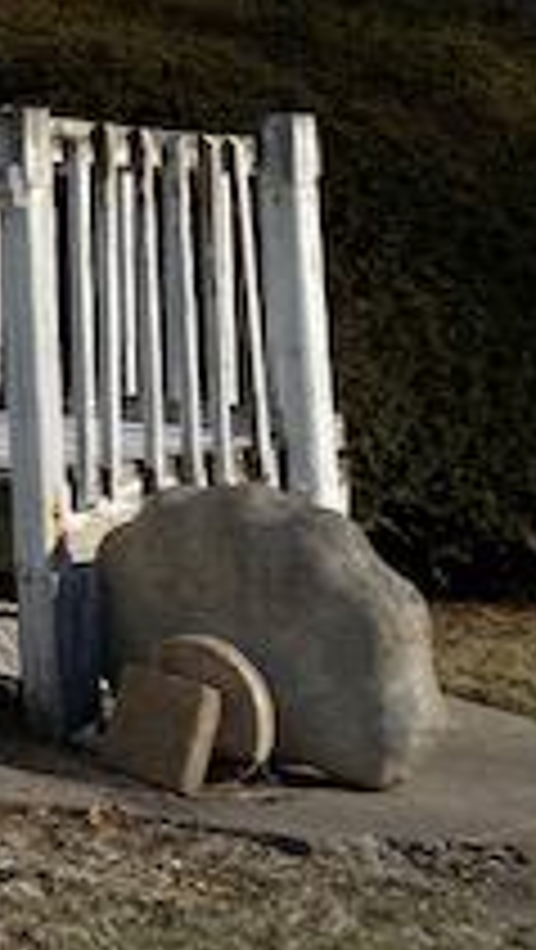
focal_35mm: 86
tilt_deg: +6.0
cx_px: -847
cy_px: -9
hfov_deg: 11.2
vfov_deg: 23.6
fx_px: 2169
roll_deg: -0.1
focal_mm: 4.25
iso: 32
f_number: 1.8
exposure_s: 1/5495
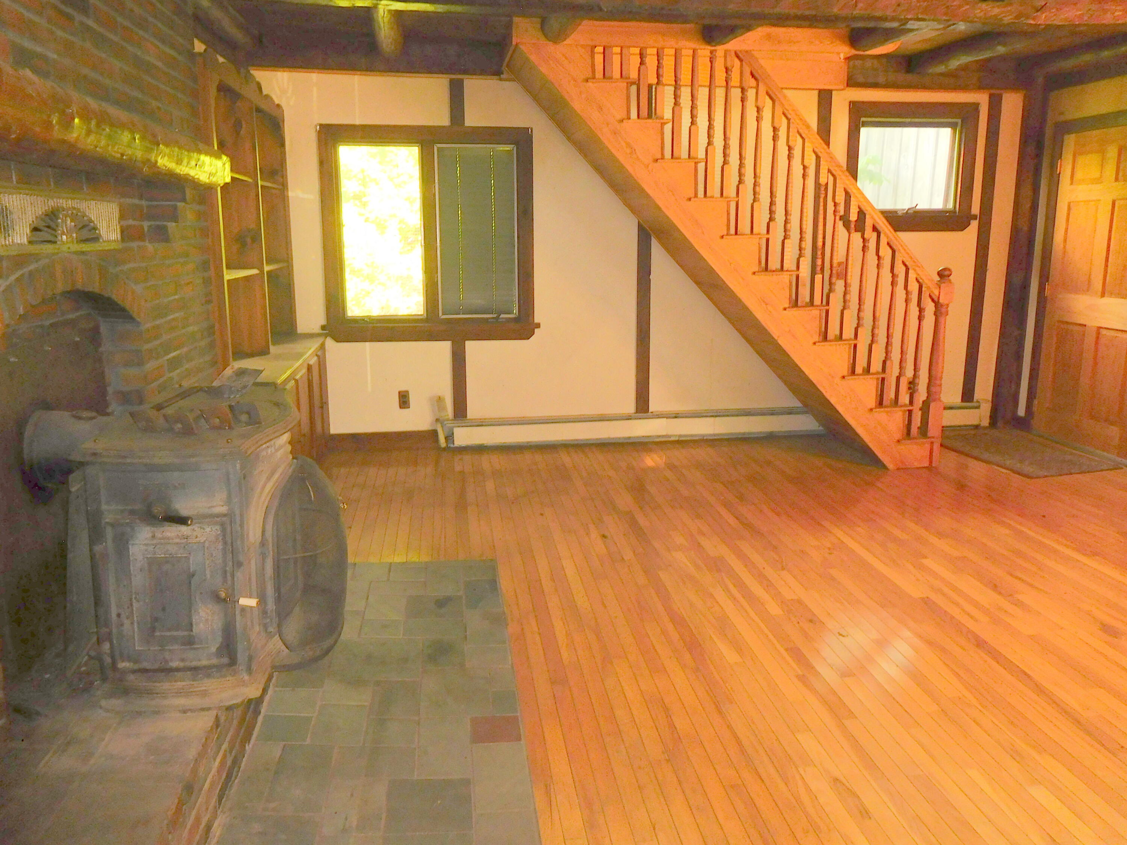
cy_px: 422
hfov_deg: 69.4
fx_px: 814
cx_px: 564
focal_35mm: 25
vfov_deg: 54.9
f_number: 3.4
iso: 200
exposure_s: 1/30
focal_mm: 4.5
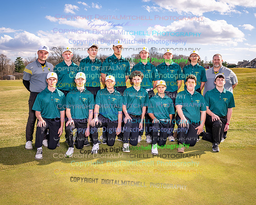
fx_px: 258
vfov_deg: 43.2
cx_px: 127
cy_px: 90
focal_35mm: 34
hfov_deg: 52.9
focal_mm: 24
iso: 64
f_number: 8
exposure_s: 1/200
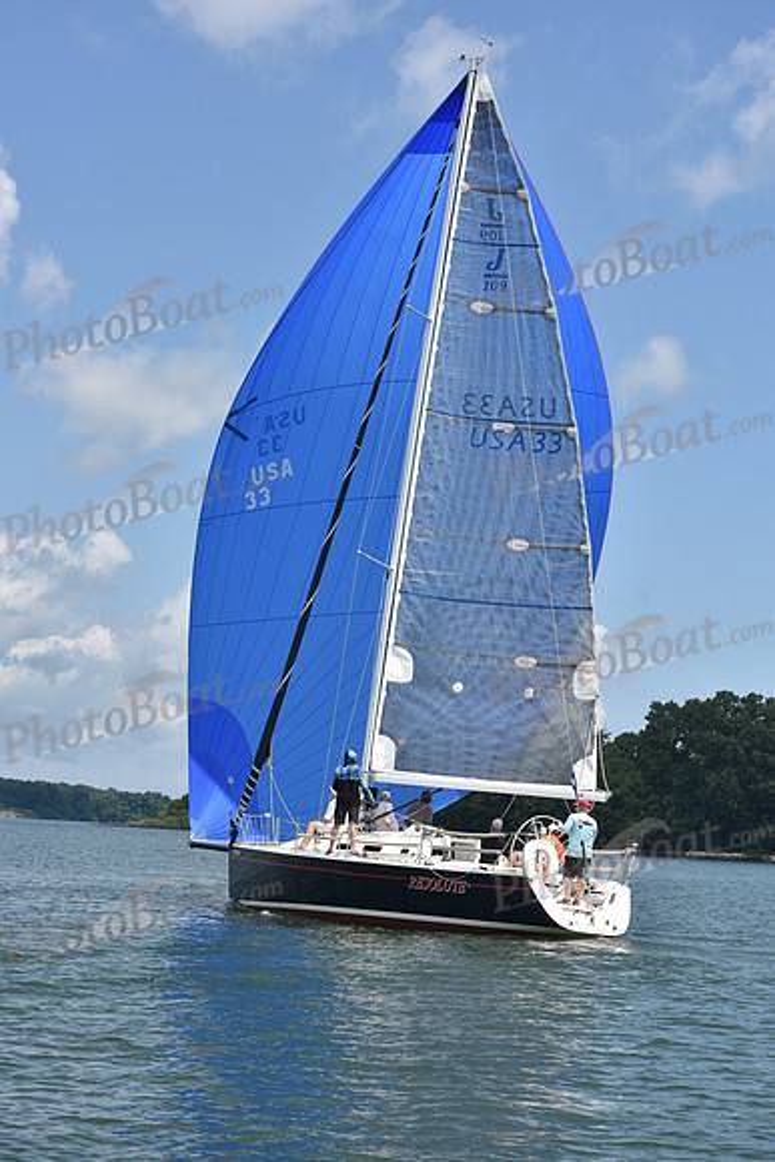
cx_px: 388
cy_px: 581
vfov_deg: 28.8
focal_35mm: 70
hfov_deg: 19.5
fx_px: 2259
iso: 320
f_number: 11
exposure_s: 1/800
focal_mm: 70
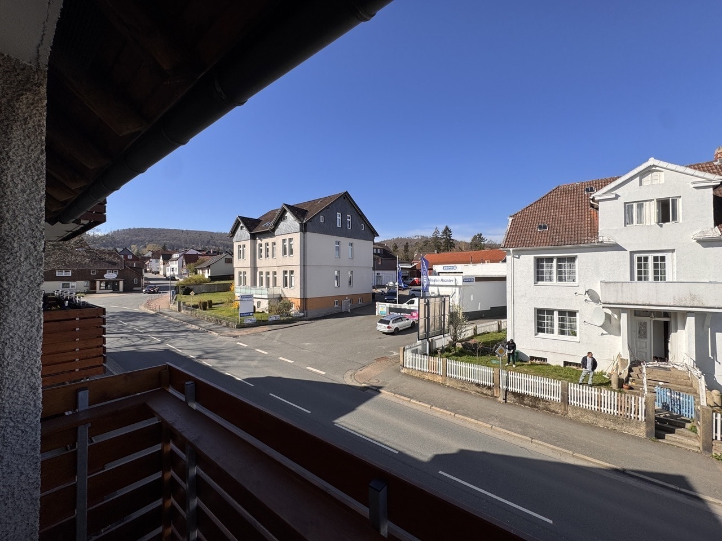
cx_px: 361
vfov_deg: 85.7
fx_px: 292
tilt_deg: +1.6
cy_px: 270
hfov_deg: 102.1
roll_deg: +0.2
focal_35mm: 14
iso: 50
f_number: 2.2
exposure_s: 1/1976
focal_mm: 2.22
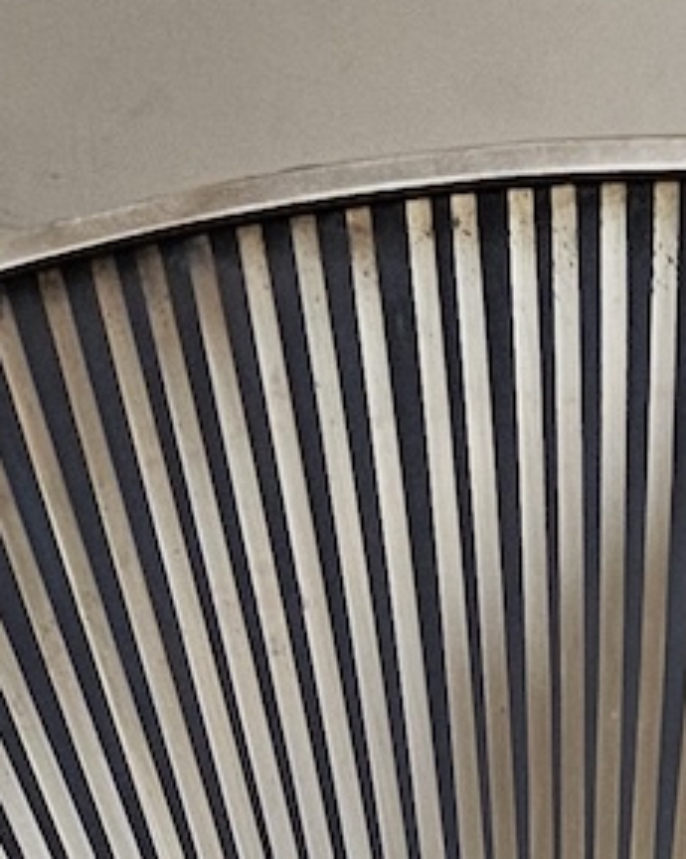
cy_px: 2795
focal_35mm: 156
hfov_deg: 9.9
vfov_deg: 9.2
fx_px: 3963
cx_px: 516
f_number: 1.7
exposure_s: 1/100
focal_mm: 6.3
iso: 64
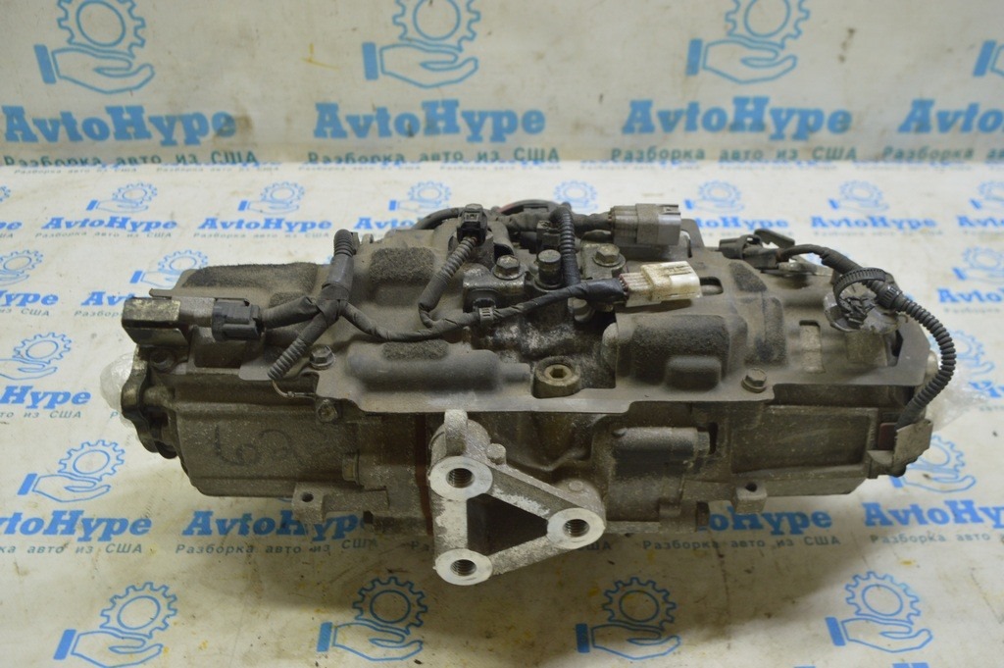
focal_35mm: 33
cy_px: 334
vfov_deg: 39.9
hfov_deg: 57.3
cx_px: 502
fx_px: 920
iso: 400
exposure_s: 1/20
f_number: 5.6
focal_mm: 22
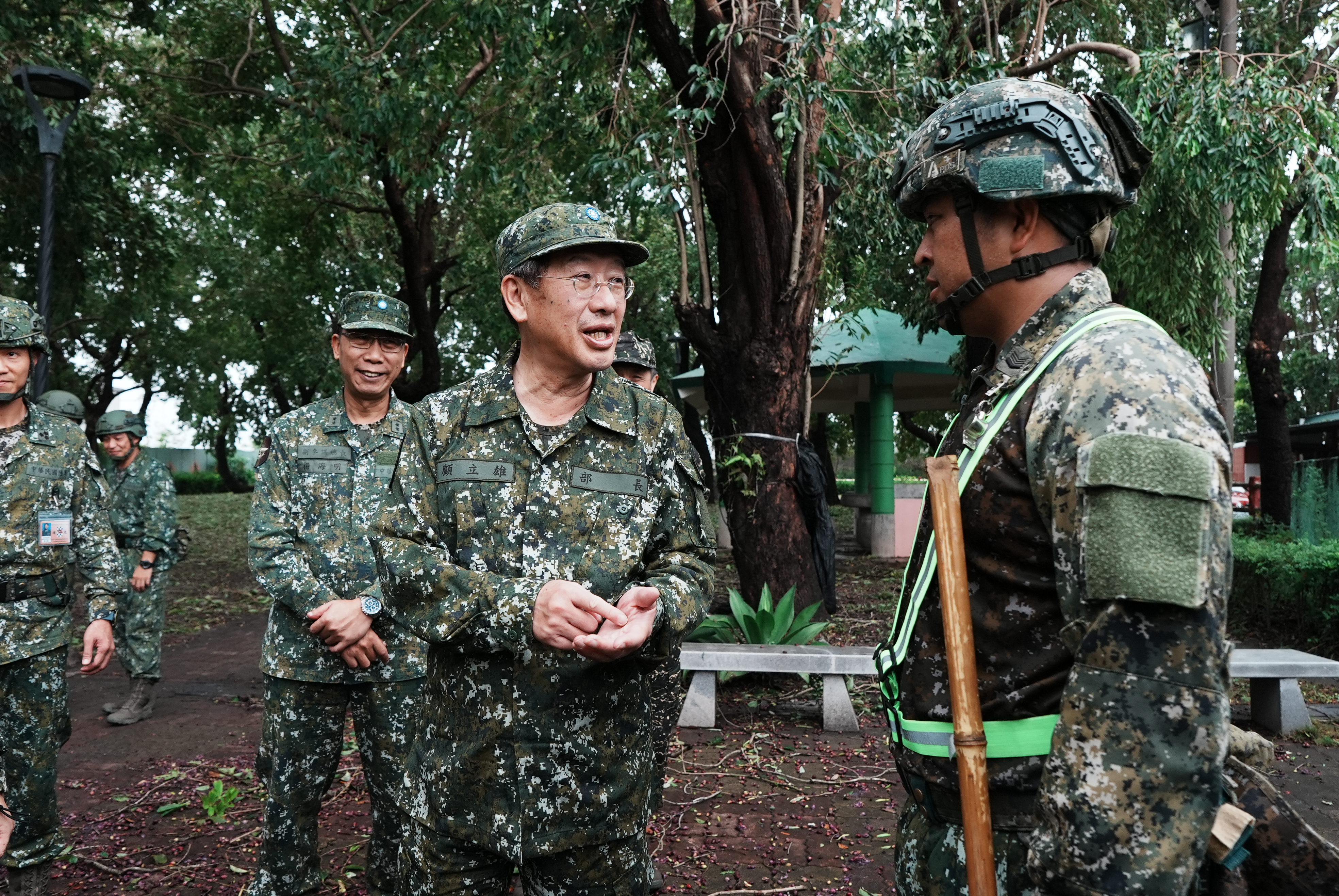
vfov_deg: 53.2
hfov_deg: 73.7
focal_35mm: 24
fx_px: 893
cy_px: 448
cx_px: 670
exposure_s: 1/320
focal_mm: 16
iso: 640
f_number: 4
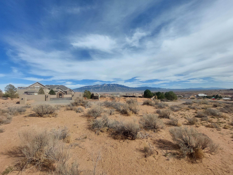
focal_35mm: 13
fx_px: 88
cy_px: 88
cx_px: 116
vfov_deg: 89.9
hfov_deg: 106.2
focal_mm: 1.74
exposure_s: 1/3184
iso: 50
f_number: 2.2
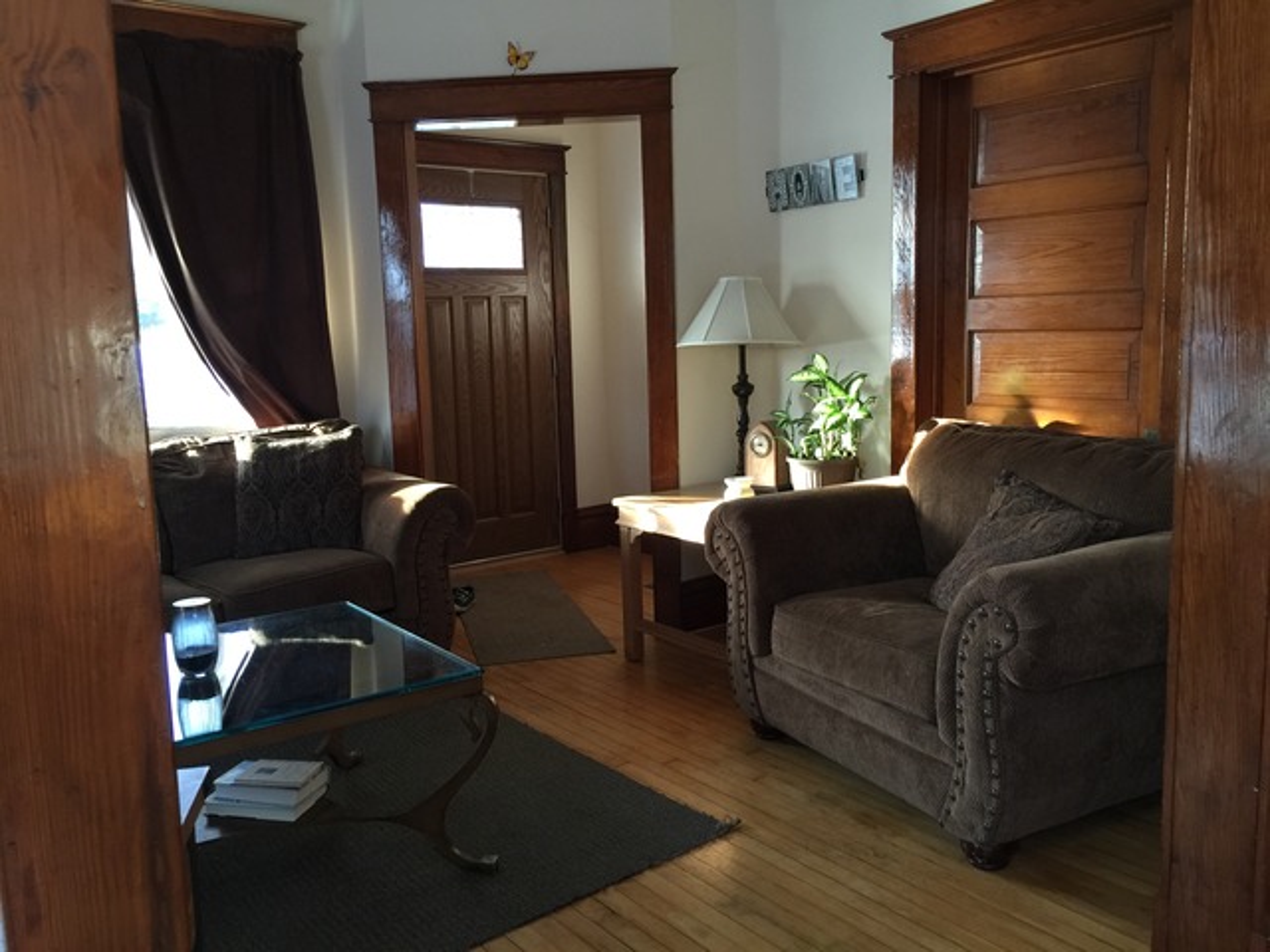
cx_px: 635
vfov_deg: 48.2
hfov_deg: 61.7
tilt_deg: -7.3
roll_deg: +1.8
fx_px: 1064
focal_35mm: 29
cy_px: 476
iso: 80
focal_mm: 4.15
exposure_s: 1/15
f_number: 2.2
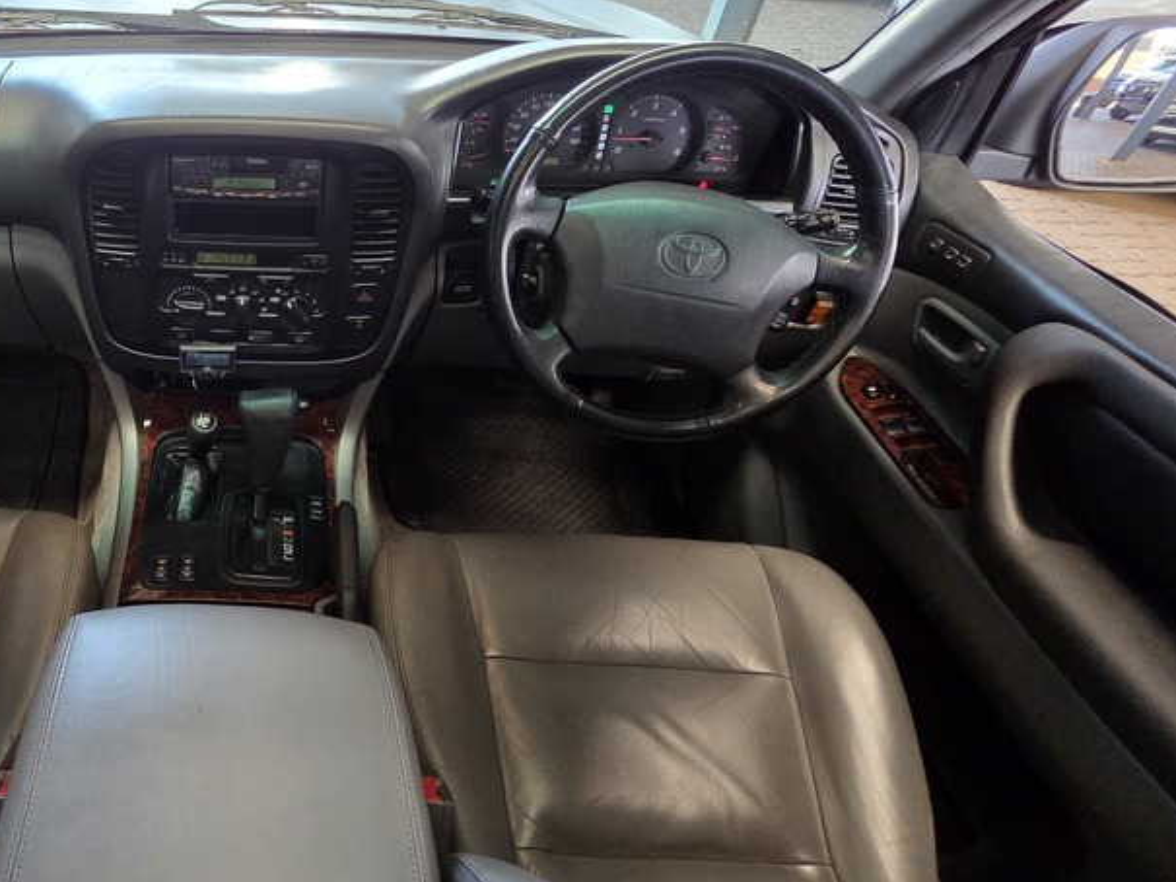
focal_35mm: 22
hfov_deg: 68.6
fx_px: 748
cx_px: 225
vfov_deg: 61.1
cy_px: 433
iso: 320
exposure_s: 1/100
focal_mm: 2.2
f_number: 2.2
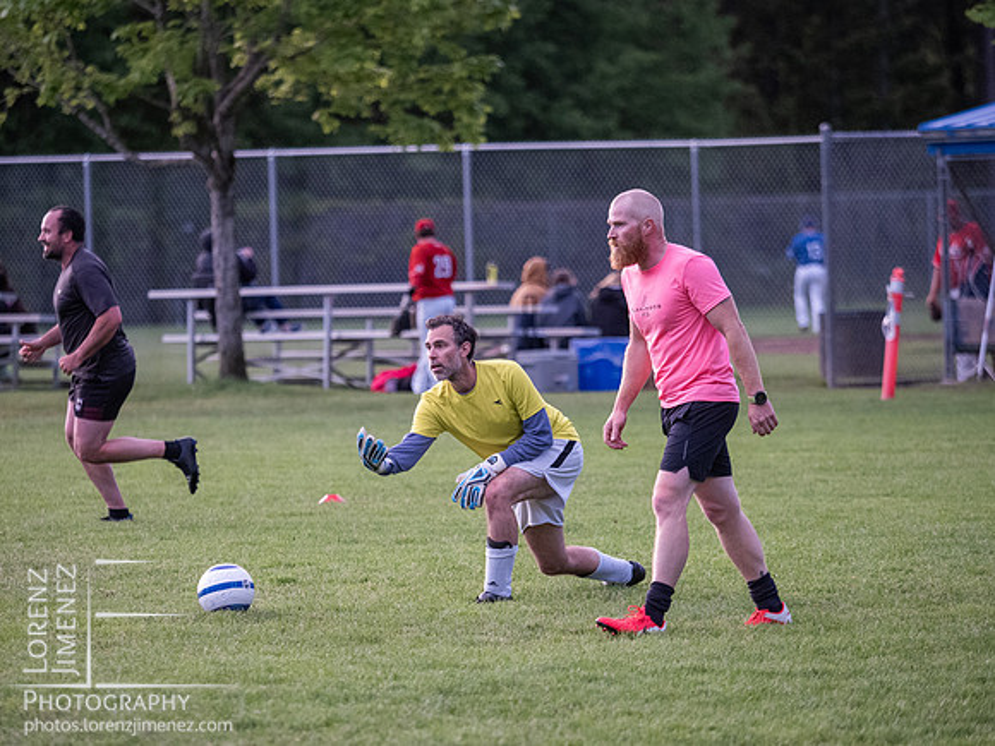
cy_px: 373
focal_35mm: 270
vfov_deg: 5.5
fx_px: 7761
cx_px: 498
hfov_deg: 7.3
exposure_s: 1/1000
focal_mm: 135
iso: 2000
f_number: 2.8
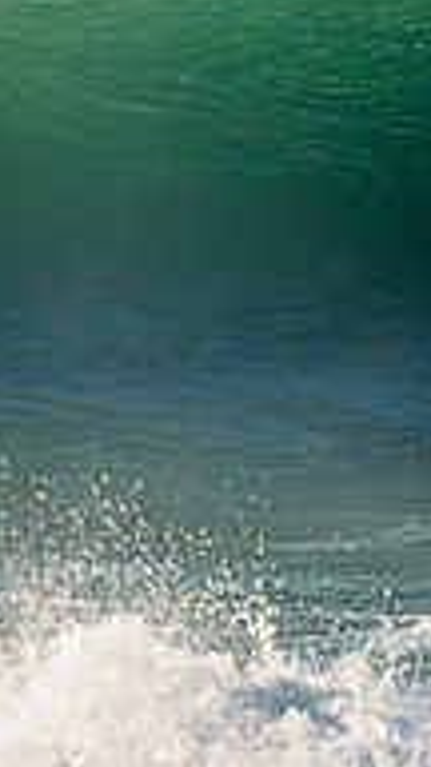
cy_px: 214
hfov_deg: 0.8
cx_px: -579
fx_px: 32121
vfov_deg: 1.4
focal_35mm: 1581
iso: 180
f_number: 5.6
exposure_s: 1/1600
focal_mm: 500
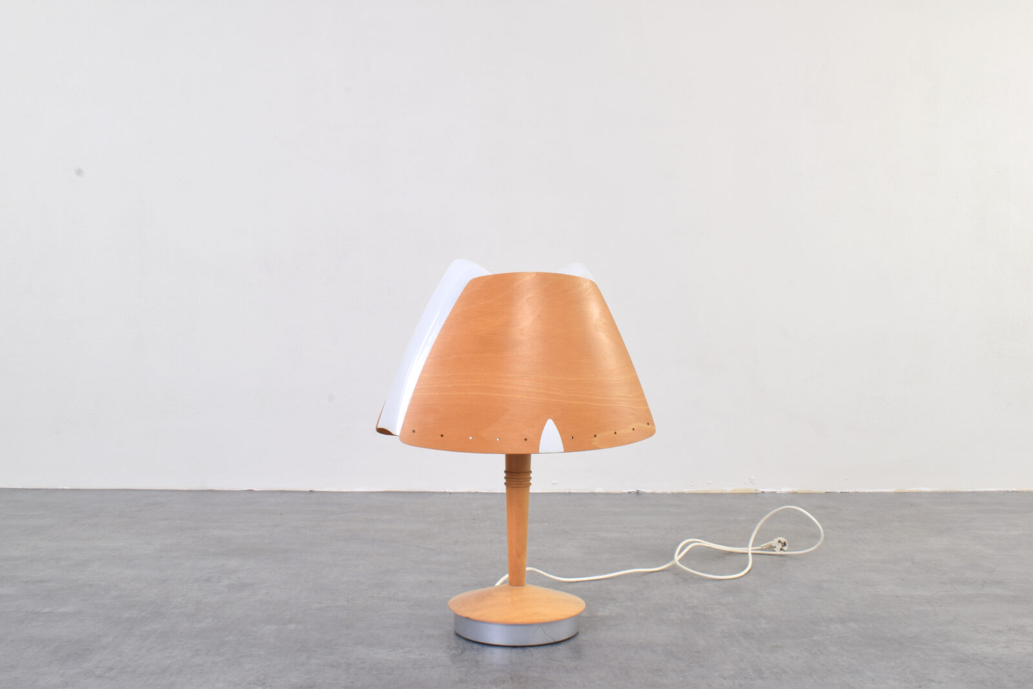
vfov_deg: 36.9
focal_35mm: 36
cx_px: 516
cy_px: 344
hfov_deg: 53.1
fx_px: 1033
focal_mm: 24
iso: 100
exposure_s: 1.6
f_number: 18
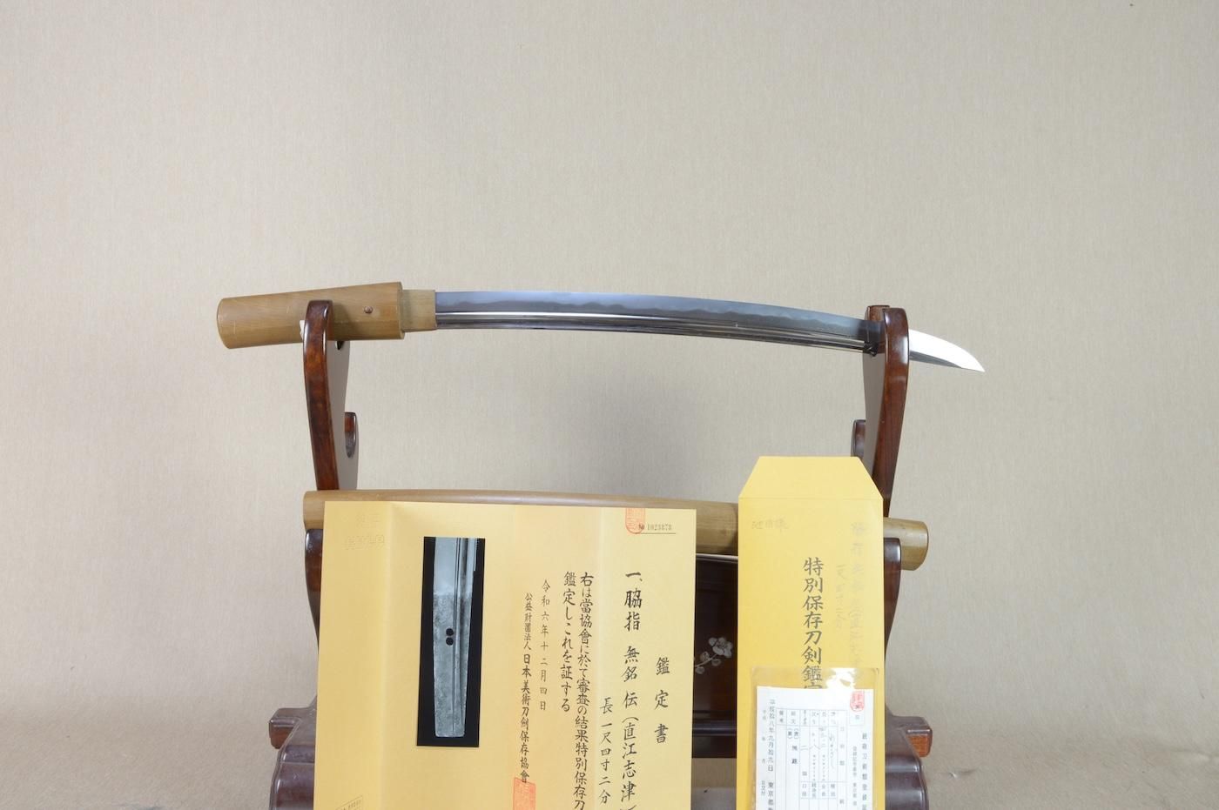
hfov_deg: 62.0
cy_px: 405
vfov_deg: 43.5
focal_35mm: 30
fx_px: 1015
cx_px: 610
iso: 400
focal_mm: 20
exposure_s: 1/2
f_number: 11
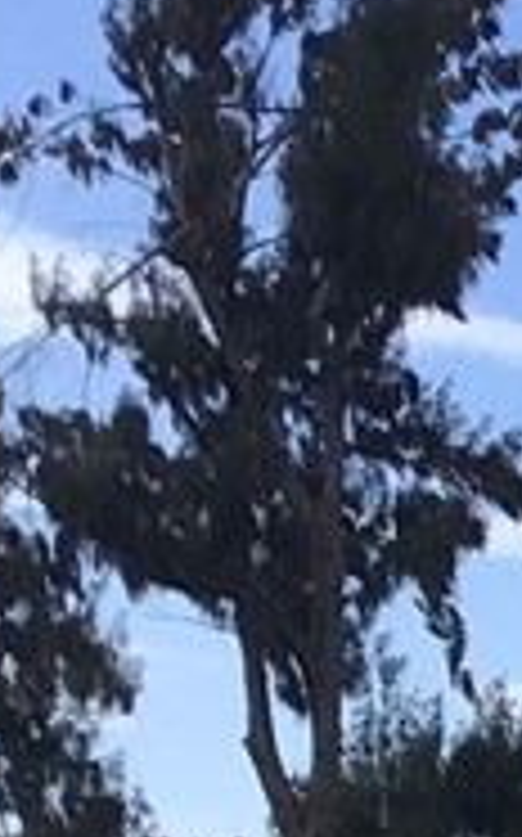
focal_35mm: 181
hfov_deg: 6.0
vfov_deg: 10.7
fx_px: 4126
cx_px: 2164
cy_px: 1584
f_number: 2.4
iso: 25
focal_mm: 3.3
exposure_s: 1/1199
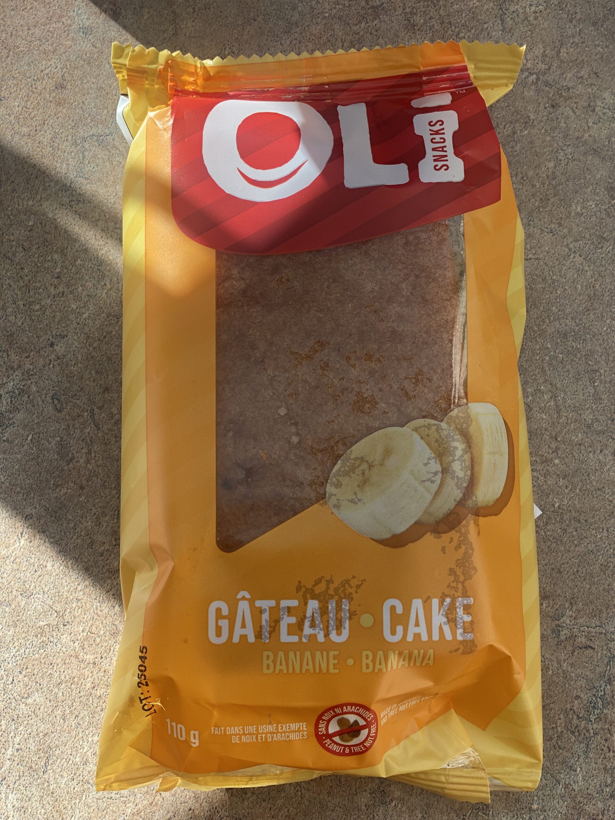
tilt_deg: -81.5
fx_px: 1232
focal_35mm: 52
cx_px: 308
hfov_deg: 28.0
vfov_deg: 36.8
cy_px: 410
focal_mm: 6
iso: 20
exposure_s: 1/256
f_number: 2
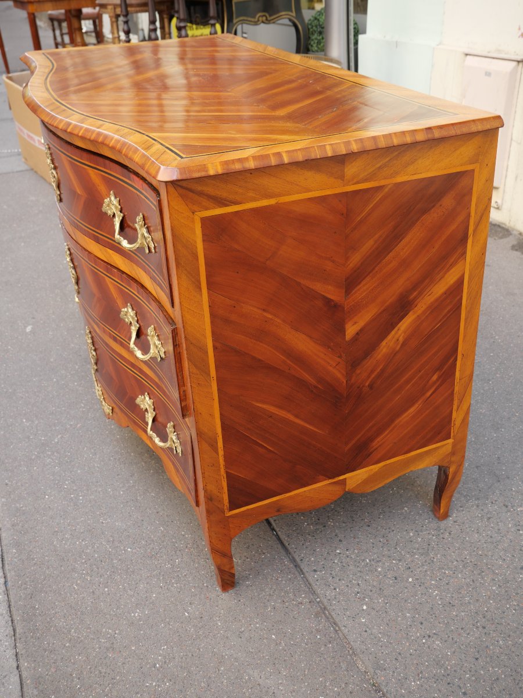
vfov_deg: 54.0
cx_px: 262
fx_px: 685
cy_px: 349
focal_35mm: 34
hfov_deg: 41.8
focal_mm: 17
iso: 200
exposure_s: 1/80
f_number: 4.5
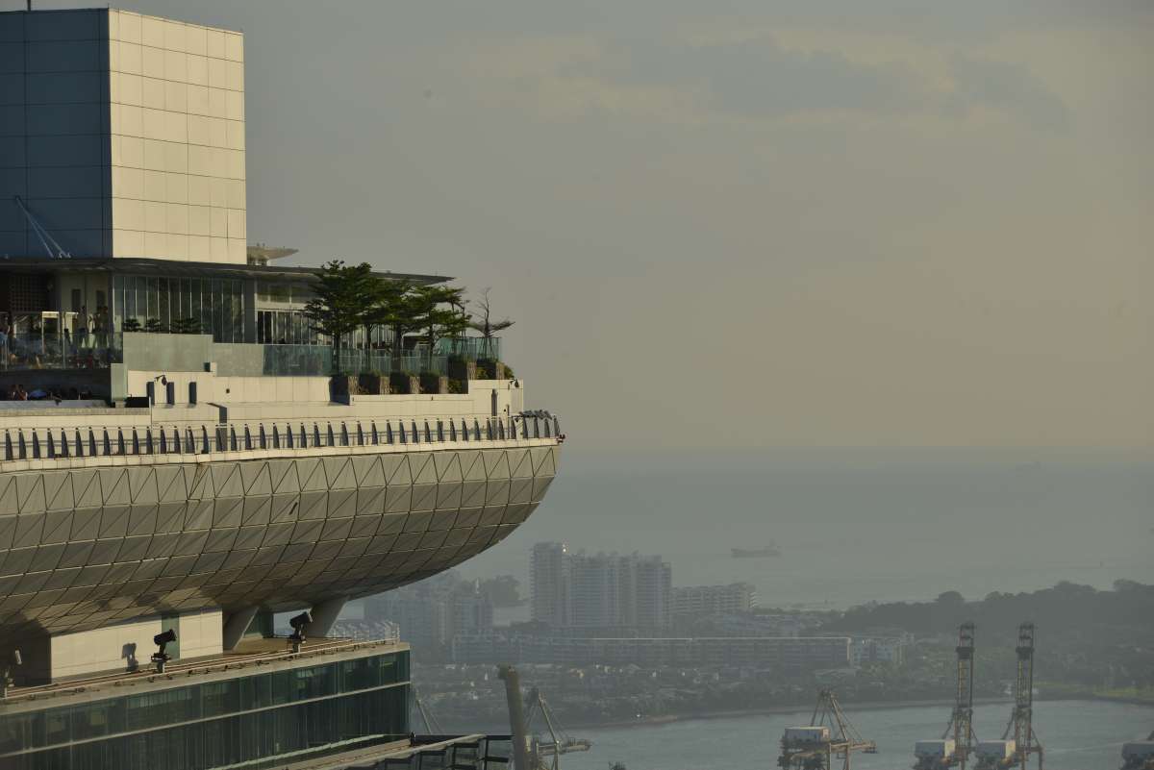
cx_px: 577
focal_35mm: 200
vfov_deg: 6.9
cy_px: 385
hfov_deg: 10.3
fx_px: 6413
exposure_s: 1/400
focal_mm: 200
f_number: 10
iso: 100
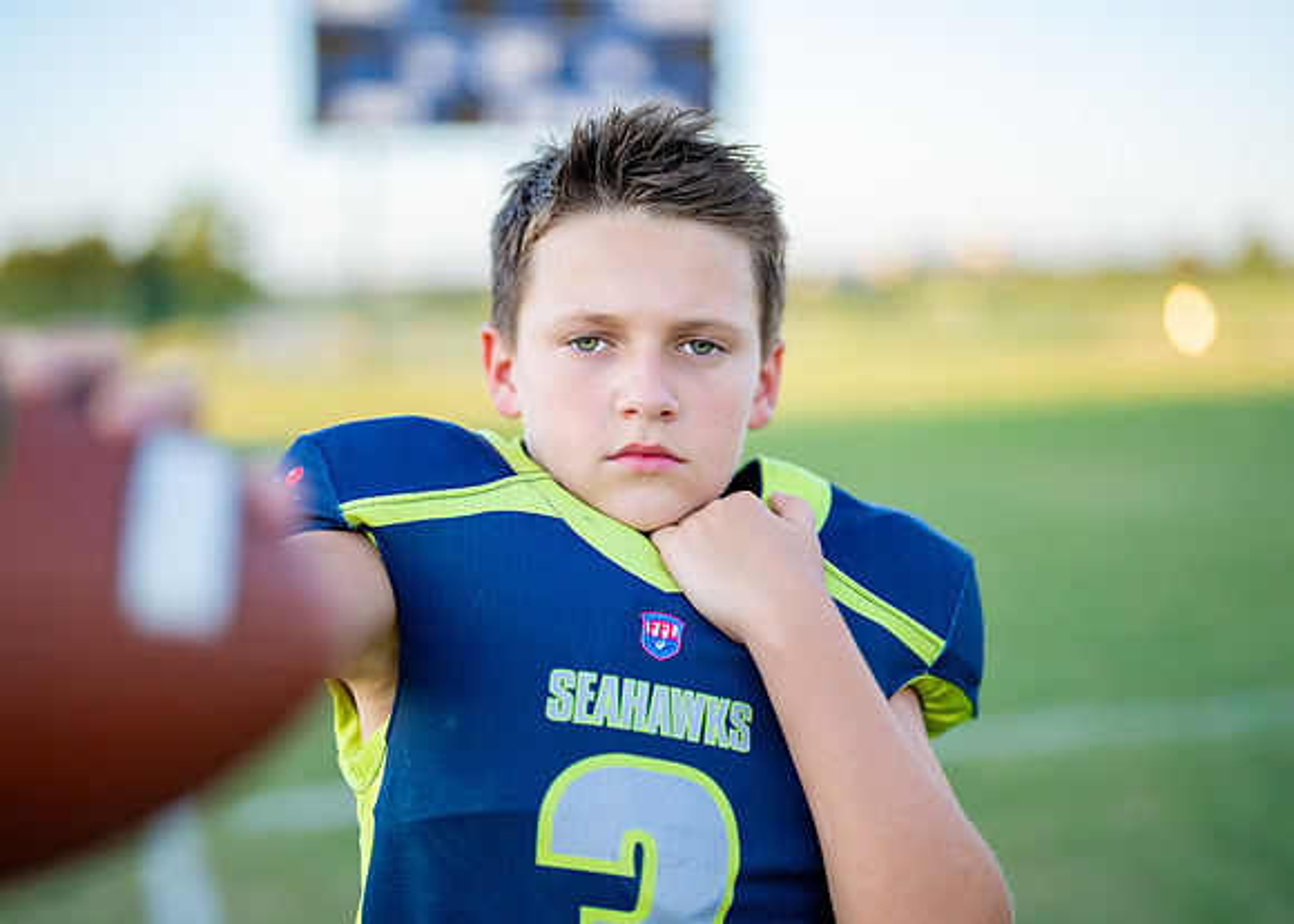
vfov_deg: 26.5
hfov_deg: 36.5
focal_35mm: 53
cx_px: 662
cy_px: 460
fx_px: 1965
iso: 160
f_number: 1.2
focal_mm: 50
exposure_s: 1/2000
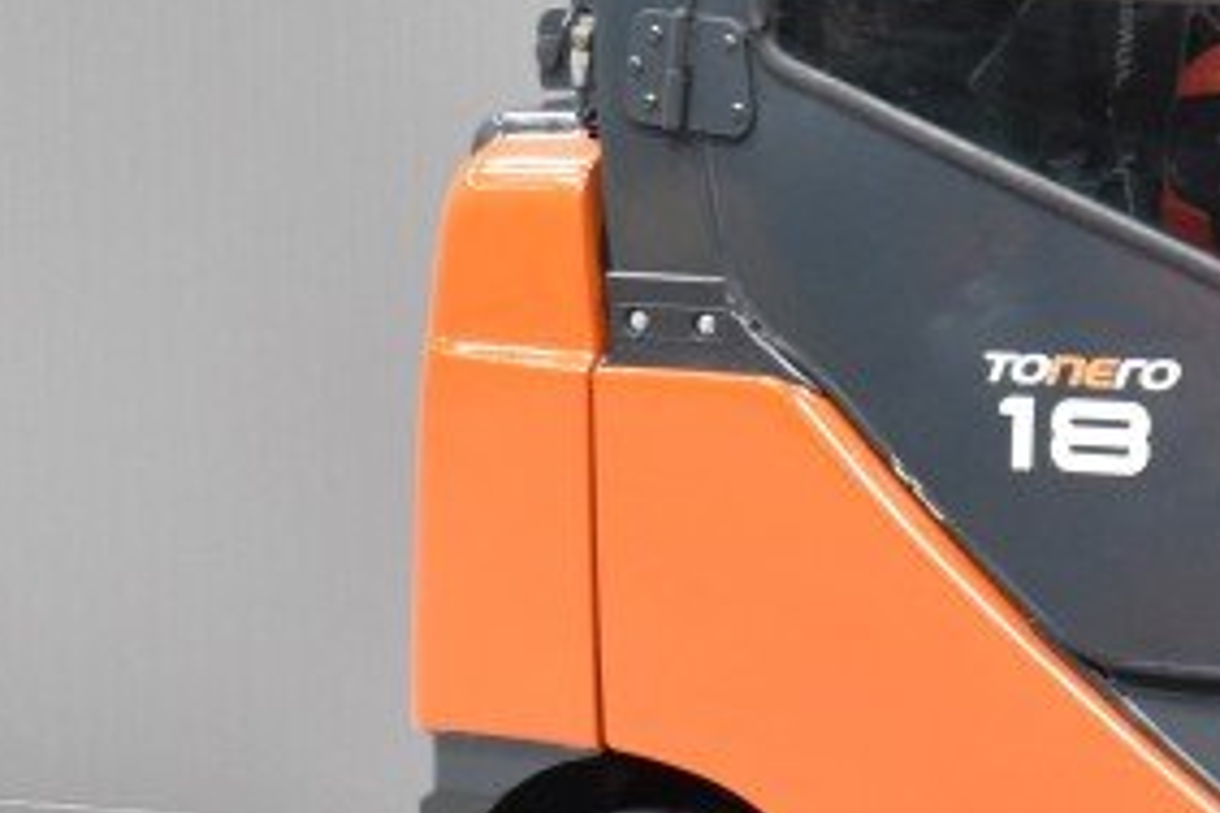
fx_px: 6066
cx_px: 1942
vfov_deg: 7.6
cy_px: 17
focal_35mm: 179
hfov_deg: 11.0
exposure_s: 1/25
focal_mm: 28
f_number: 5.6
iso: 1600
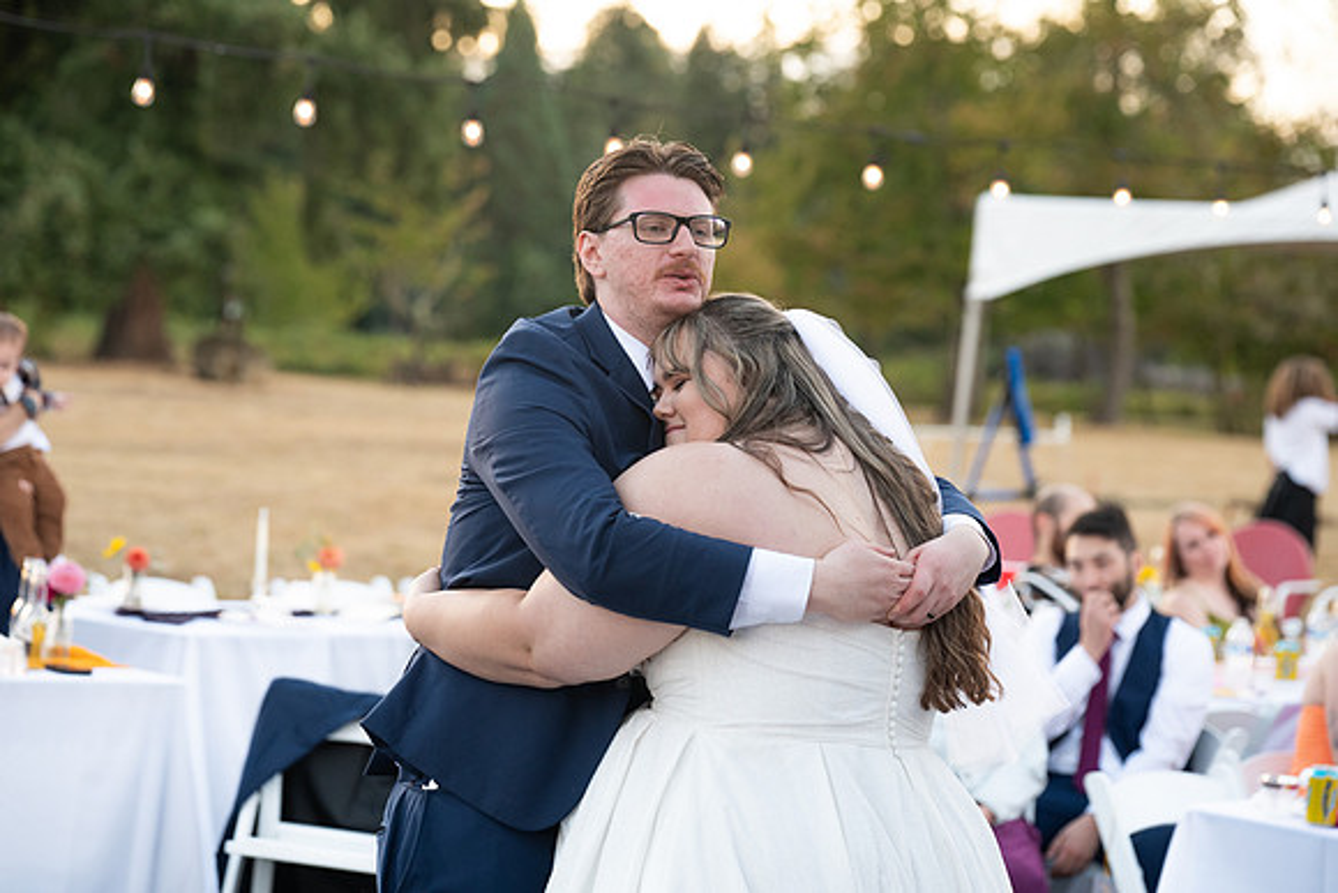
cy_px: 446
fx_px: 3903
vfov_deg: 13.0
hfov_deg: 19.5
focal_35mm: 105
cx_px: 669
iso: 1600
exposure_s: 1/500
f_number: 4
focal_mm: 105
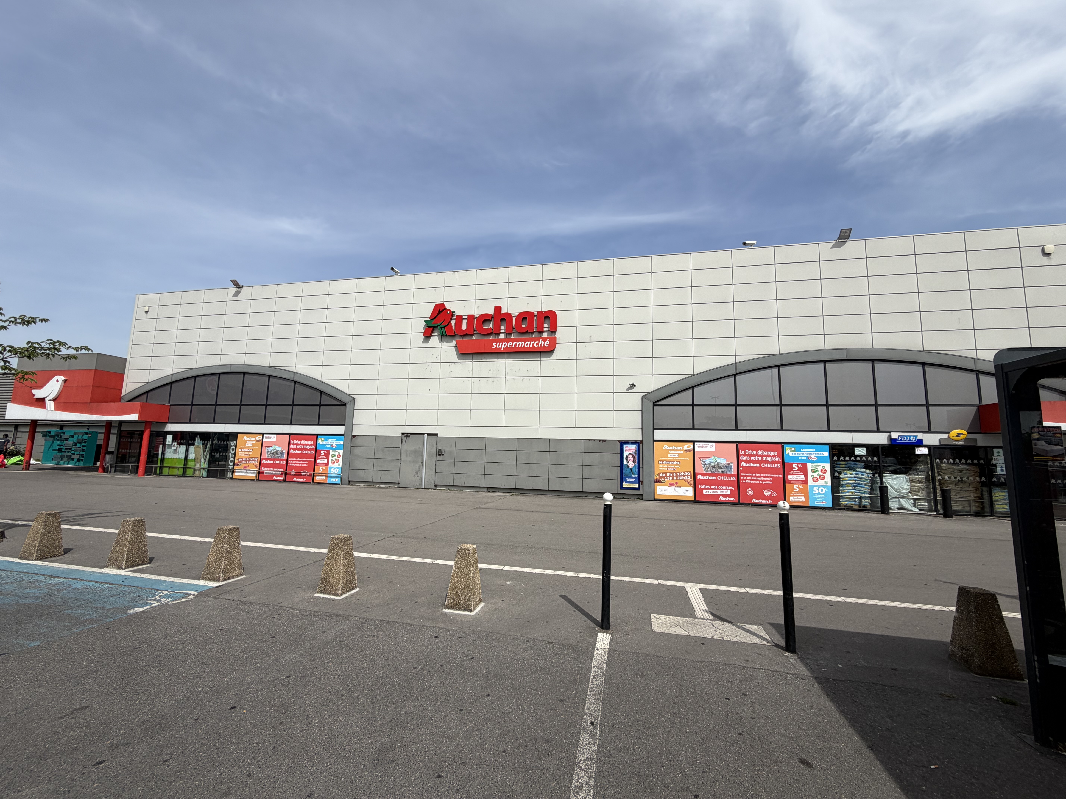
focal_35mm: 14
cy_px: 400
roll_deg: -0.6
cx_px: 533
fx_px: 431
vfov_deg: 85.7
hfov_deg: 102.1
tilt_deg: +7.6
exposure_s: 1/1211
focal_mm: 2.22
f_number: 2.2
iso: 20
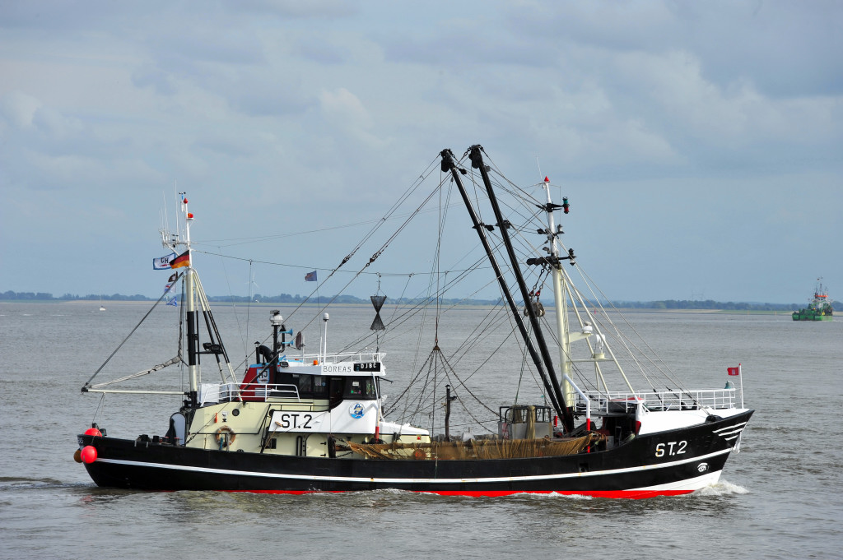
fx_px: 4913
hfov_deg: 9.8
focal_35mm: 210
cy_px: 280
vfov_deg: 6.5
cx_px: 422
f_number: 10
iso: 200
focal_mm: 210
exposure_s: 1/400
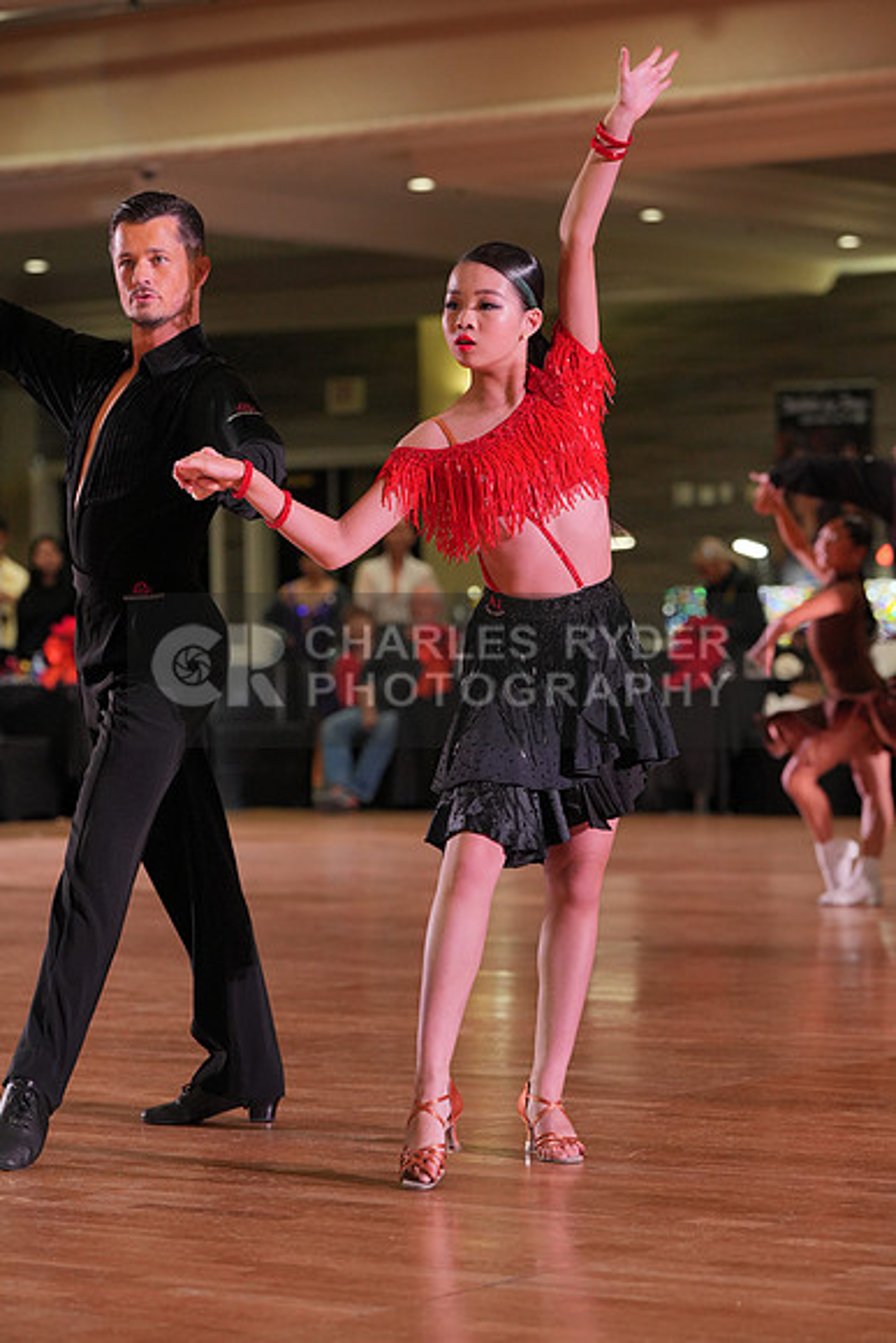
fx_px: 4029
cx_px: 448
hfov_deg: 12.7
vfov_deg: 18.9
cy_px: 672
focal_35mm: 108
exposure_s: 1/400
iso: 1600
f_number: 4
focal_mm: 108
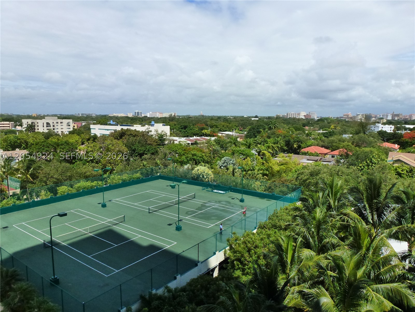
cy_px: 156
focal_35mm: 25
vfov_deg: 54.9
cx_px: 208
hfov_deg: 69.4
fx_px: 300
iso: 160
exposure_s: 1/1300
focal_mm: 4.3
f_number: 4
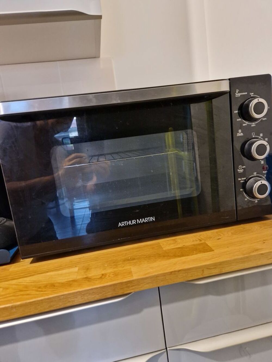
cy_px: 181
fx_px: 241
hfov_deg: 58.9
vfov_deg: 73.9
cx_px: 136
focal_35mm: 23
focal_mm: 5.4
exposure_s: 1/25
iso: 800
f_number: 1.8
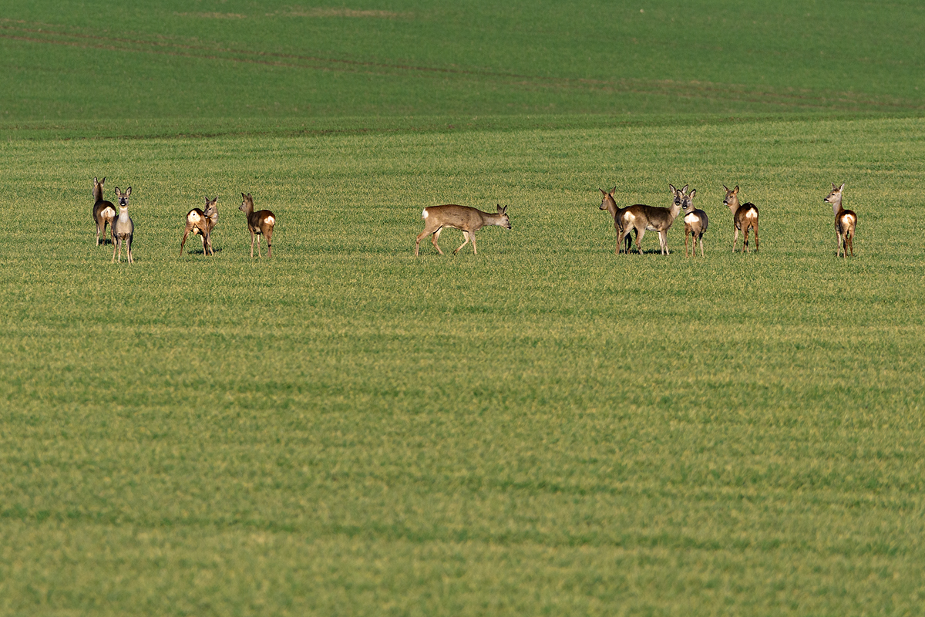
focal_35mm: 900
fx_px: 23123
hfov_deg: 2.3
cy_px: 308
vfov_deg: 1.5
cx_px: 462
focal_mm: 600
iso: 560
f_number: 8
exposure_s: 1/1600
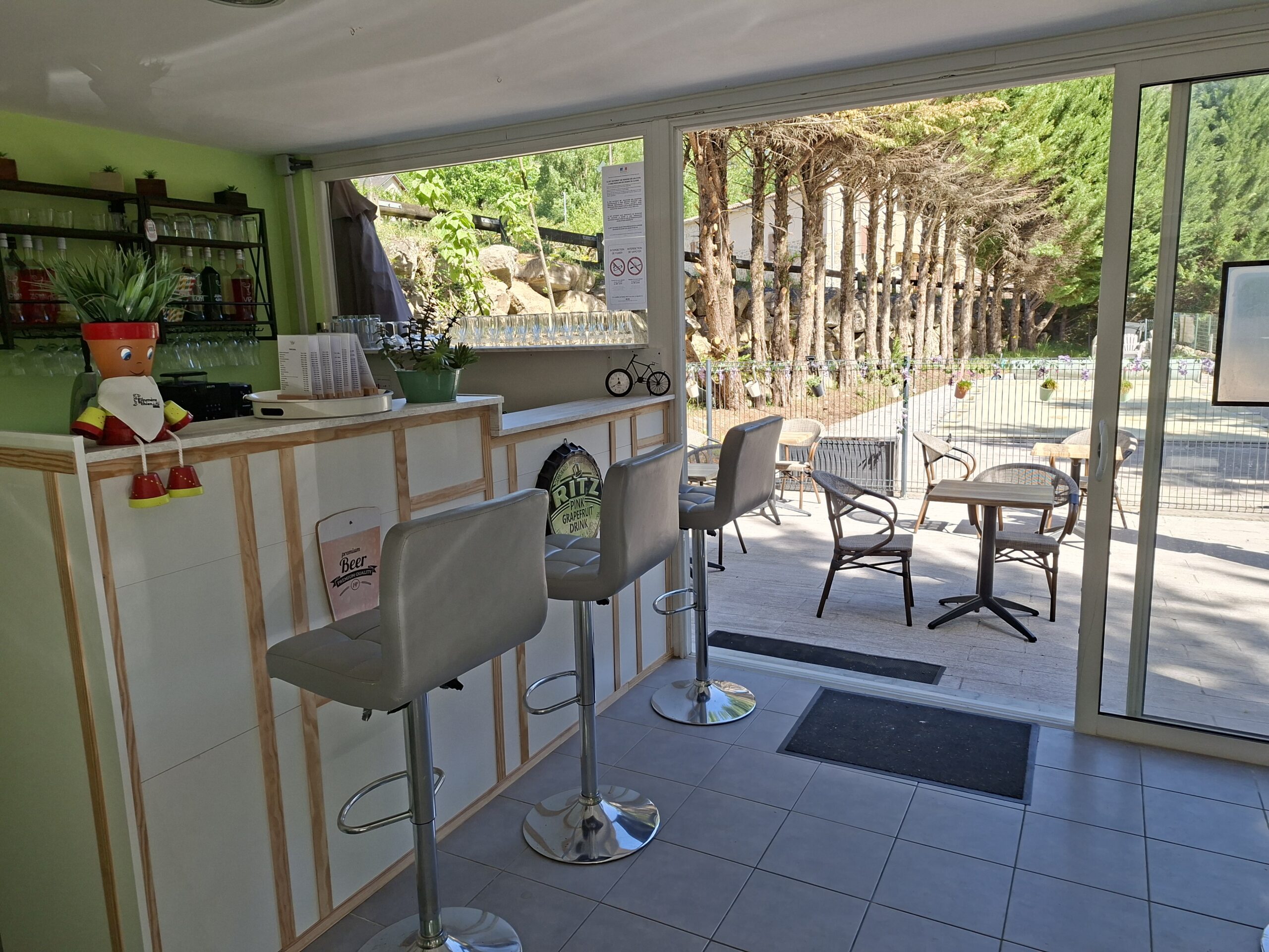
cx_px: 634
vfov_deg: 58.9
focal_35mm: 23
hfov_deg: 73.9
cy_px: 476
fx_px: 843
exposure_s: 1/504
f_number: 1.8
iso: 40
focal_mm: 5.54
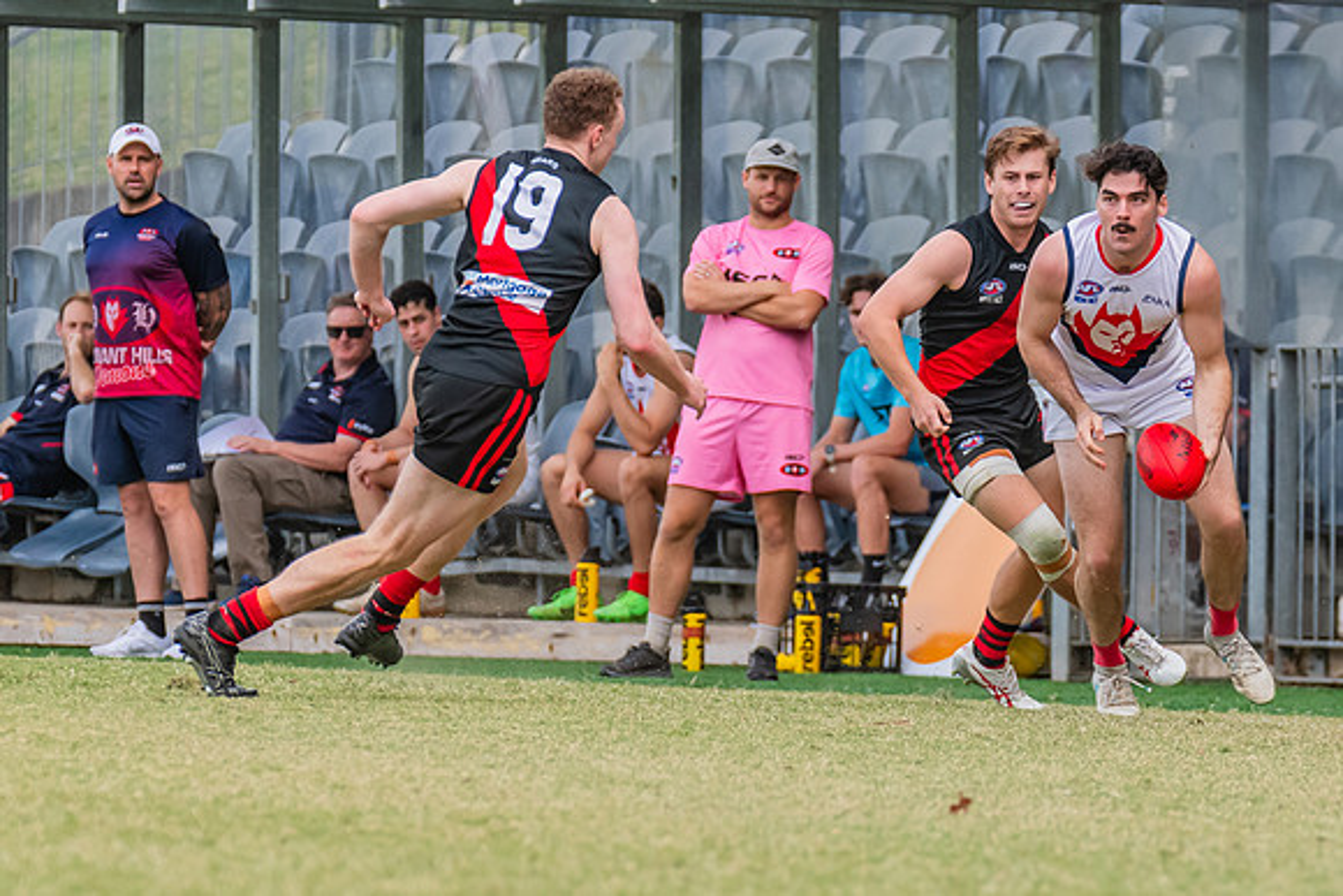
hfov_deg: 3.2
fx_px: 23677
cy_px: 459
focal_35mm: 635
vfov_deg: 2.2
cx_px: 857
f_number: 5.6
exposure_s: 1/1250
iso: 800
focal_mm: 290
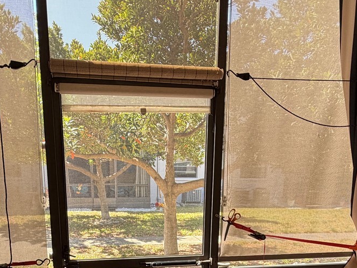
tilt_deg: -12.7
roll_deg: -0.5
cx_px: 163
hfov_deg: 53.9
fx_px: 351
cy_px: 250
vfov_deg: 38.4
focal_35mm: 34
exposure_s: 1/121
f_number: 2.2
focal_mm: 2.22
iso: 64
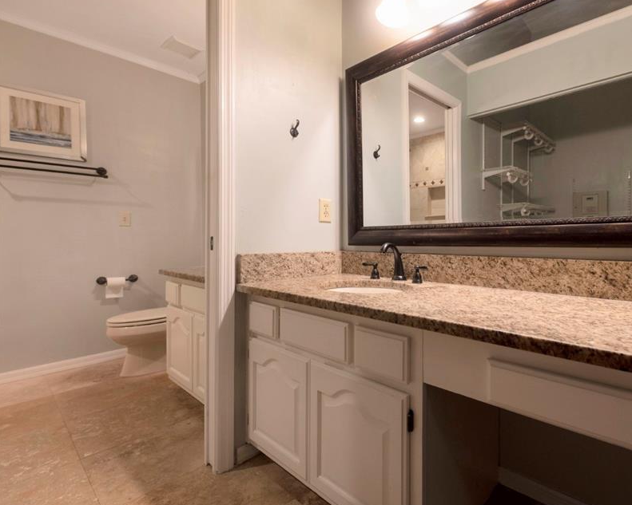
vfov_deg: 76.9
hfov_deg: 87.3
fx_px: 318
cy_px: 240
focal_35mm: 17
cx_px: 407
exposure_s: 1/60
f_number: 4
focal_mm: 14
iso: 400
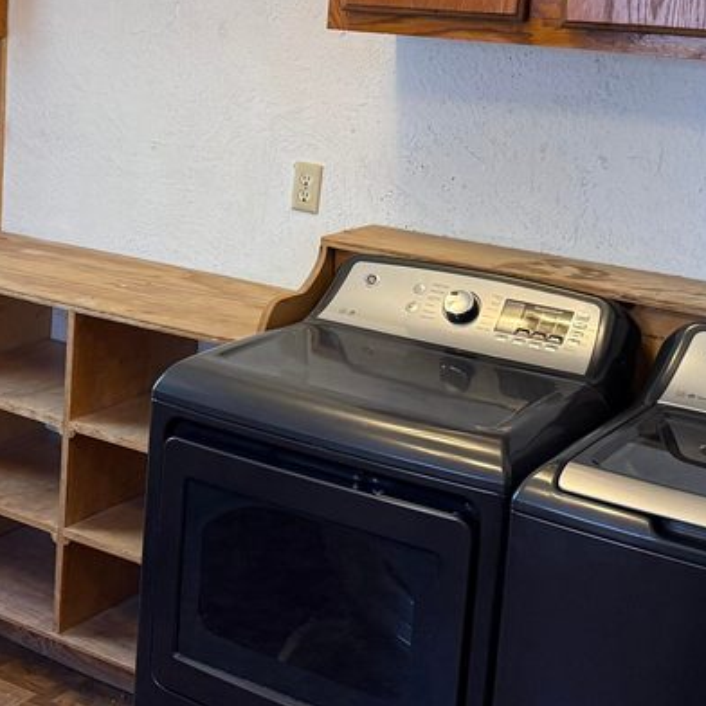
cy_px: 195
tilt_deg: -9.3
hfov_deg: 25.8
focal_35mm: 65
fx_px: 1500
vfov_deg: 26.2
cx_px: 94
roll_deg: -3.2
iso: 320
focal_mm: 6.76
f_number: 1.78
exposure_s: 1/60
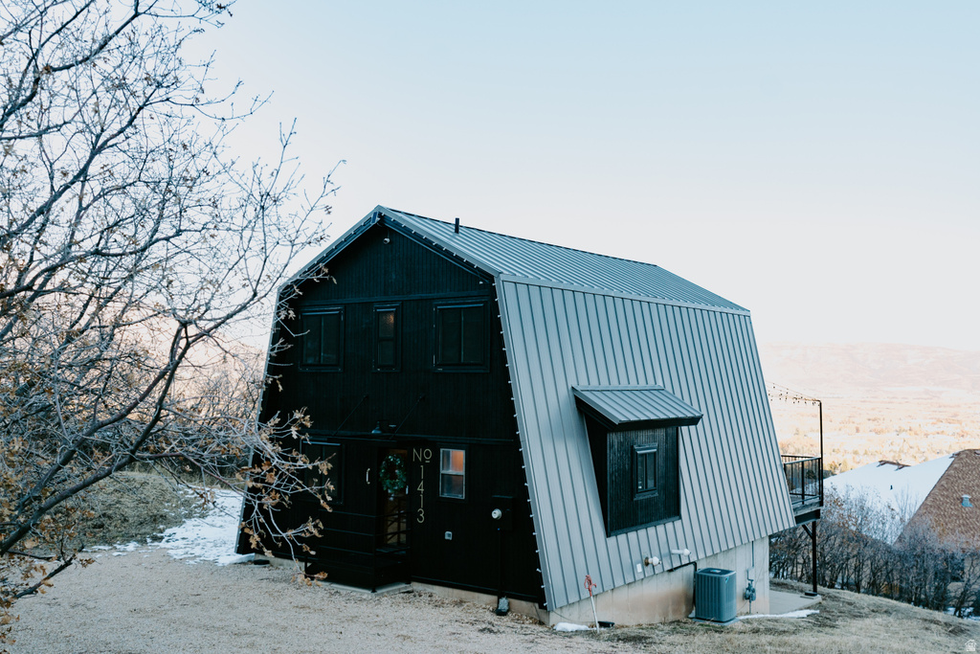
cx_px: 490
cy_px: 327
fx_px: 953
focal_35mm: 35
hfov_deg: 54.4
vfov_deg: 37.9
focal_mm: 35
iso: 320
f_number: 3.5
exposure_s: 1/1250
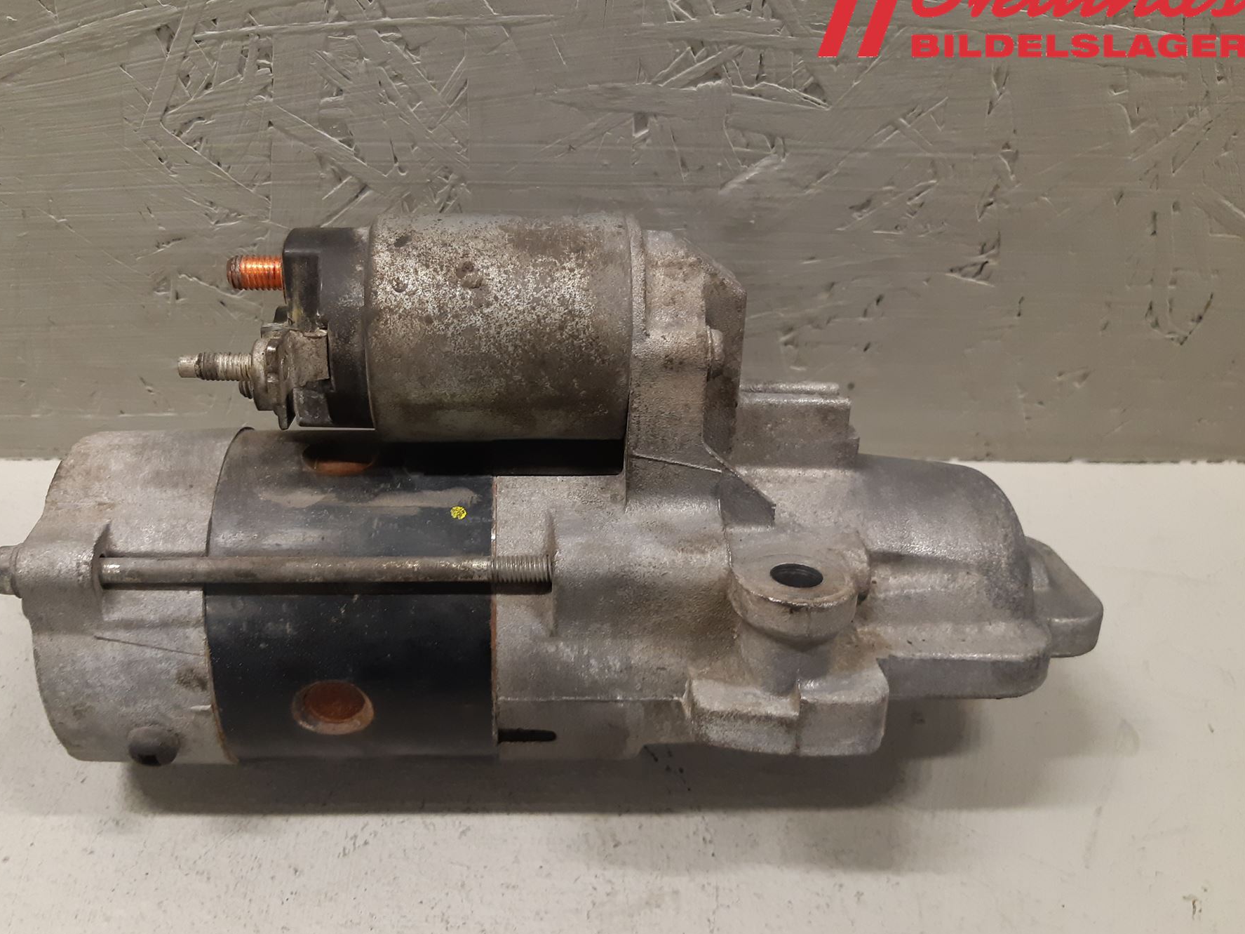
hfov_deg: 59.7
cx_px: 530
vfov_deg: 46.8
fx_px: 1079
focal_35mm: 30
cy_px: 477
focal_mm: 3.93
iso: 160
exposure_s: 1/50
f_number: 1.7
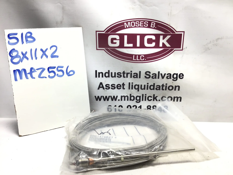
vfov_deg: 45.4
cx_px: 116
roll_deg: -1.8
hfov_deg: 58.4
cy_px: 88
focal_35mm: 31
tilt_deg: -15.9
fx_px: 209
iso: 40
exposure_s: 1/120
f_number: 2.4
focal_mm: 3.3
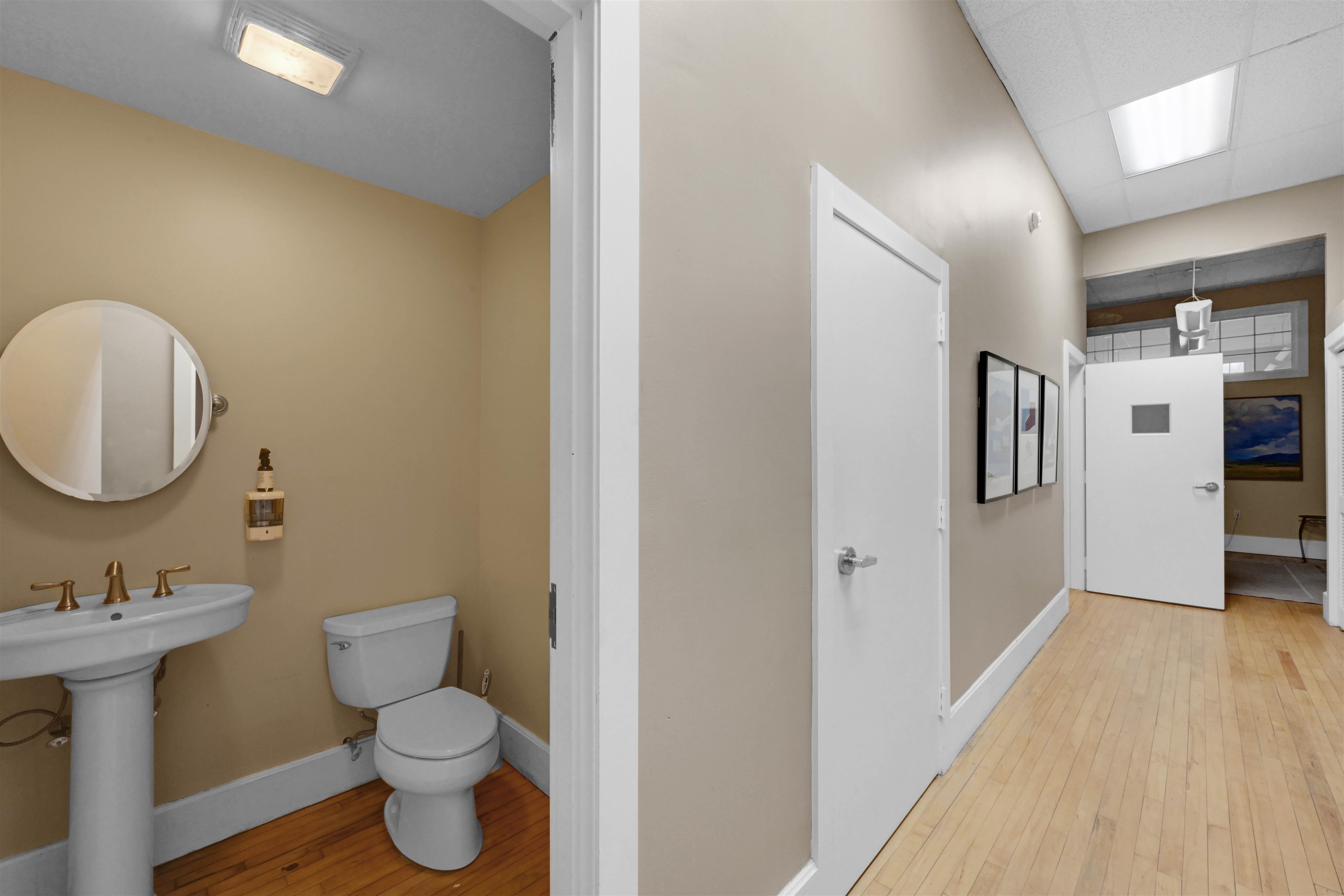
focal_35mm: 14
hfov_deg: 104.3
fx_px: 523
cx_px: 672
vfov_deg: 81.2
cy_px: 448
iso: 2000
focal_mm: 14
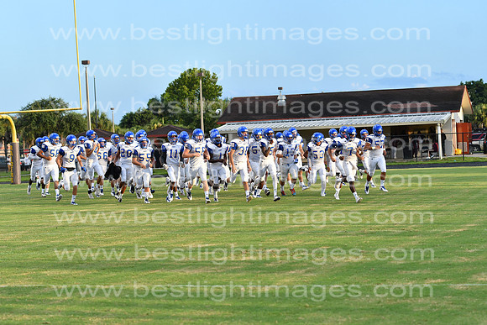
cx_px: 244
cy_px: 162
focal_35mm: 112
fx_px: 1522
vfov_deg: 12.2
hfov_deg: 18.2
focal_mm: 75
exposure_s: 1/1250
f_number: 4
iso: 400
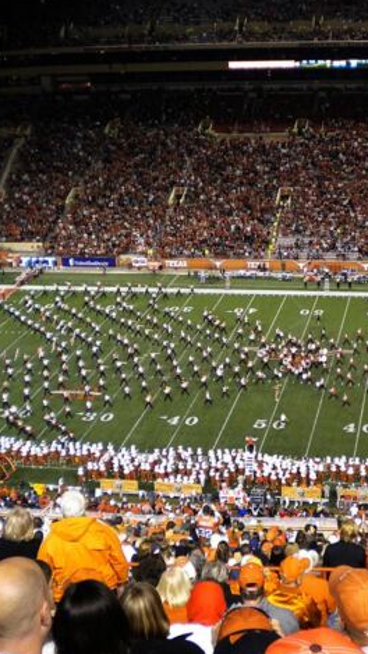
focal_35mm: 52
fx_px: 902
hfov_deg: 22.7
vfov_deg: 39.9
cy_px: 328
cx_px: 297
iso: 211
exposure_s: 1/61.2
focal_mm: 6.3
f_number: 3.1
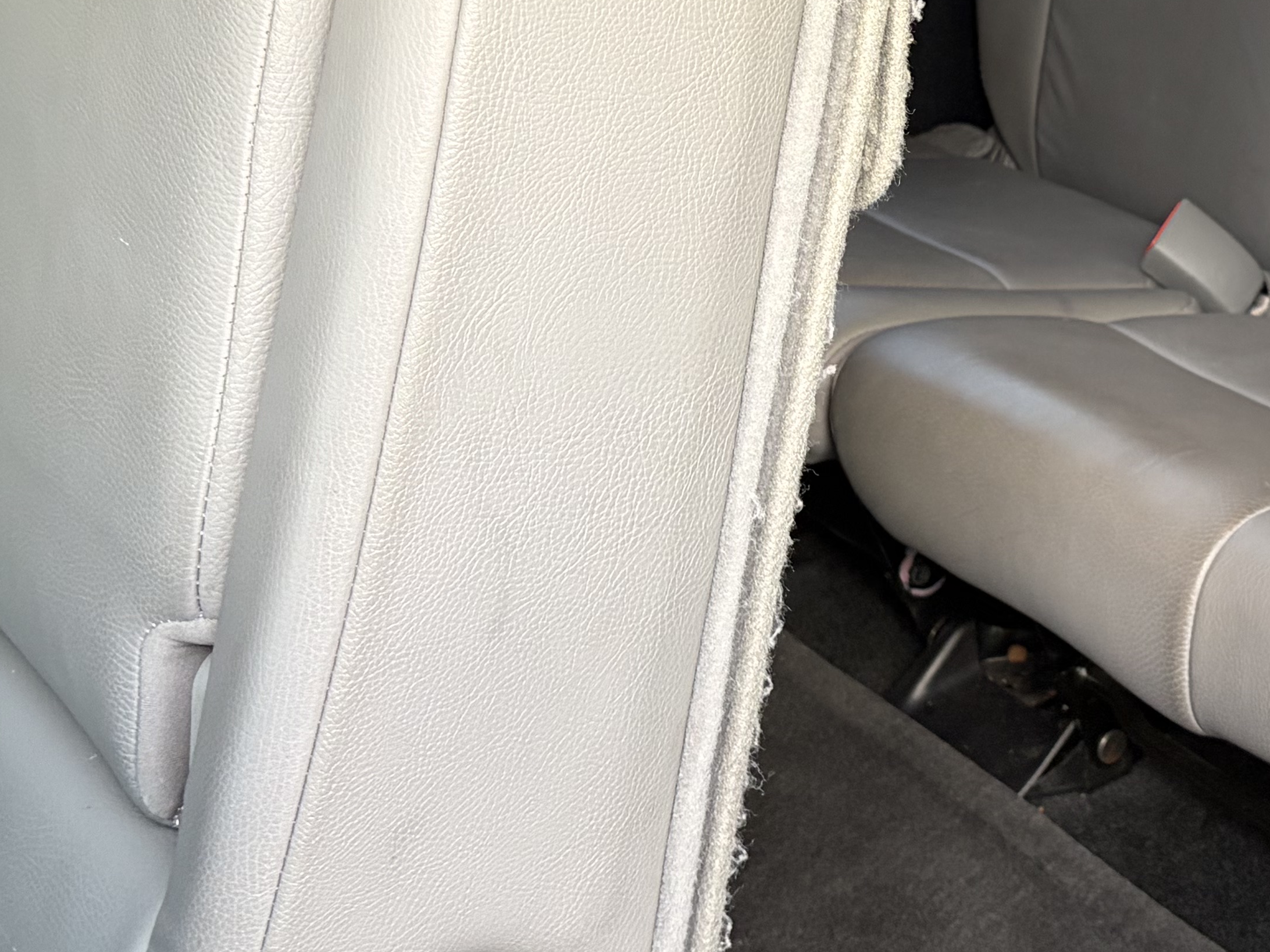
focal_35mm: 68
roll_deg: +2.1
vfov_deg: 21.3
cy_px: 168
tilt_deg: -17.8
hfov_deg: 27.1
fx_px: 2495
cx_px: 1244
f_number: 1.6
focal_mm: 5.96
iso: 200
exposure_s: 1/60
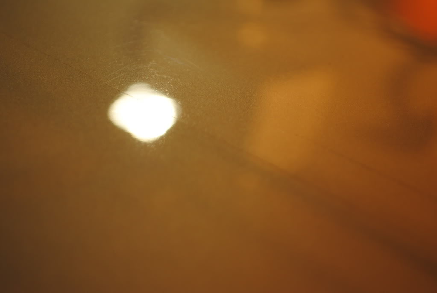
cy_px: 146
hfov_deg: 24.6
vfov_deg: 16.6
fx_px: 1003
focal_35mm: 82
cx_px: 218
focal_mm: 55
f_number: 5.6
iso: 200
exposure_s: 1/60
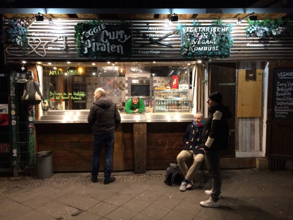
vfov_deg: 48.2
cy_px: 110
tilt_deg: -1.3
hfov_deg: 61.7
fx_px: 245
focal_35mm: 29
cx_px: 146
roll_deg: +0.2
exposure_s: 1/33
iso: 250
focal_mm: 4.15
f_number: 2.2
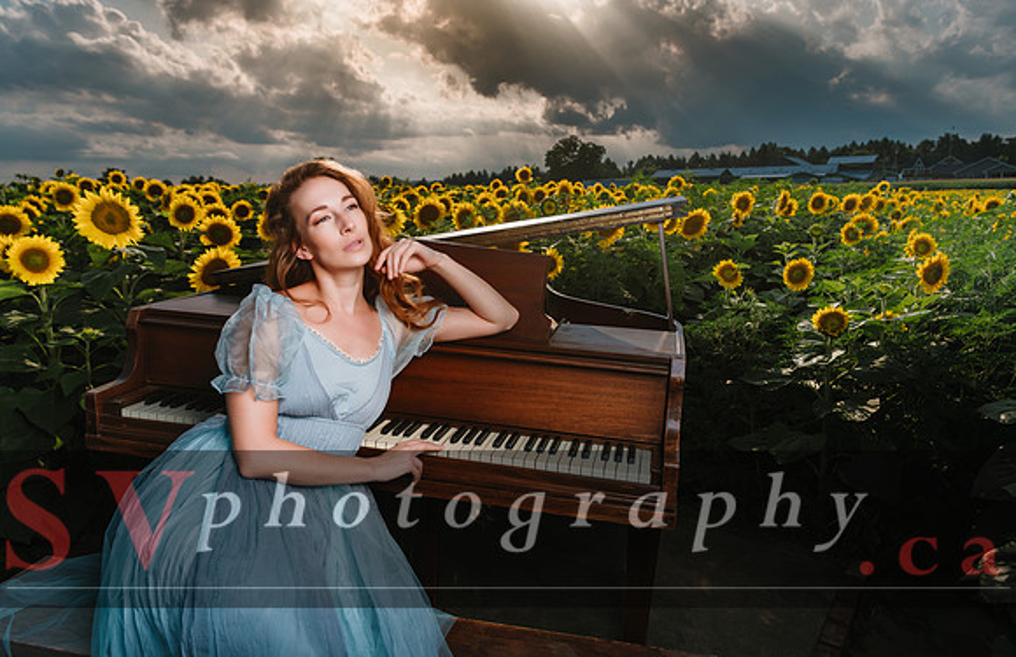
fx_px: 689
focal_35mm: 25
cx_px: 508
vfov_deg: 50.9
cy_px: 327
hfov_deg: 72.8
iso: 64
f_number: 6.3
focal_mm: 24
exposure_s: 1/250
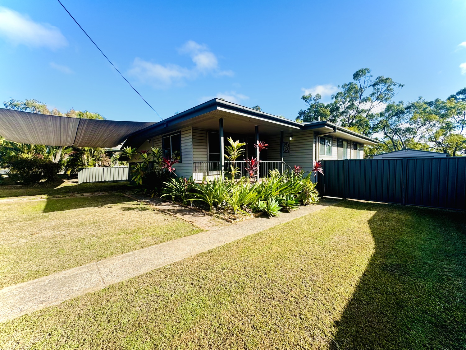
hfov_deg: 102.1
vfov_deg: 85.7
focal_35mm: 14
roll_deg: +1.5
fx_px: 188
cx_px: 233
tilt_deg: -3.1
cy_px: 175
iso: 40
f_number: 2.2
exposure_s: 1/756
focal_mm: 2.22
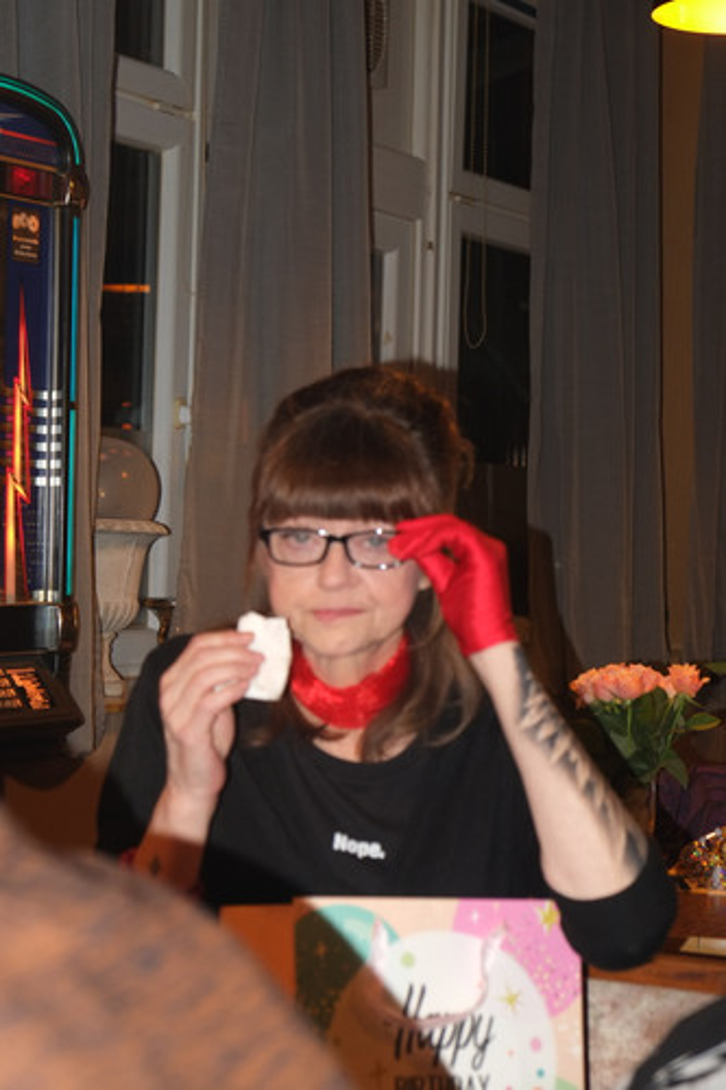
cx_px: 363
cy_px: 545
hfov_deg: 18.7
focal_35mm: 73
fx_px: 2210
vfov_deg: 27.7
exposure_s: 1/15
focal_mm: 48.4
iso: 800
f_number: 5
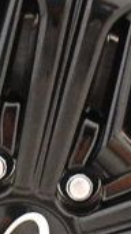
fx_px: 1979
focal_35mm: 320
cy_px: 268
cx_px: 33
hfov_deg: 3.8
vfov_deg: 6.7
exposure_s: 1/60
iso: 8000
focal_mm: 34
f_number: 4.2
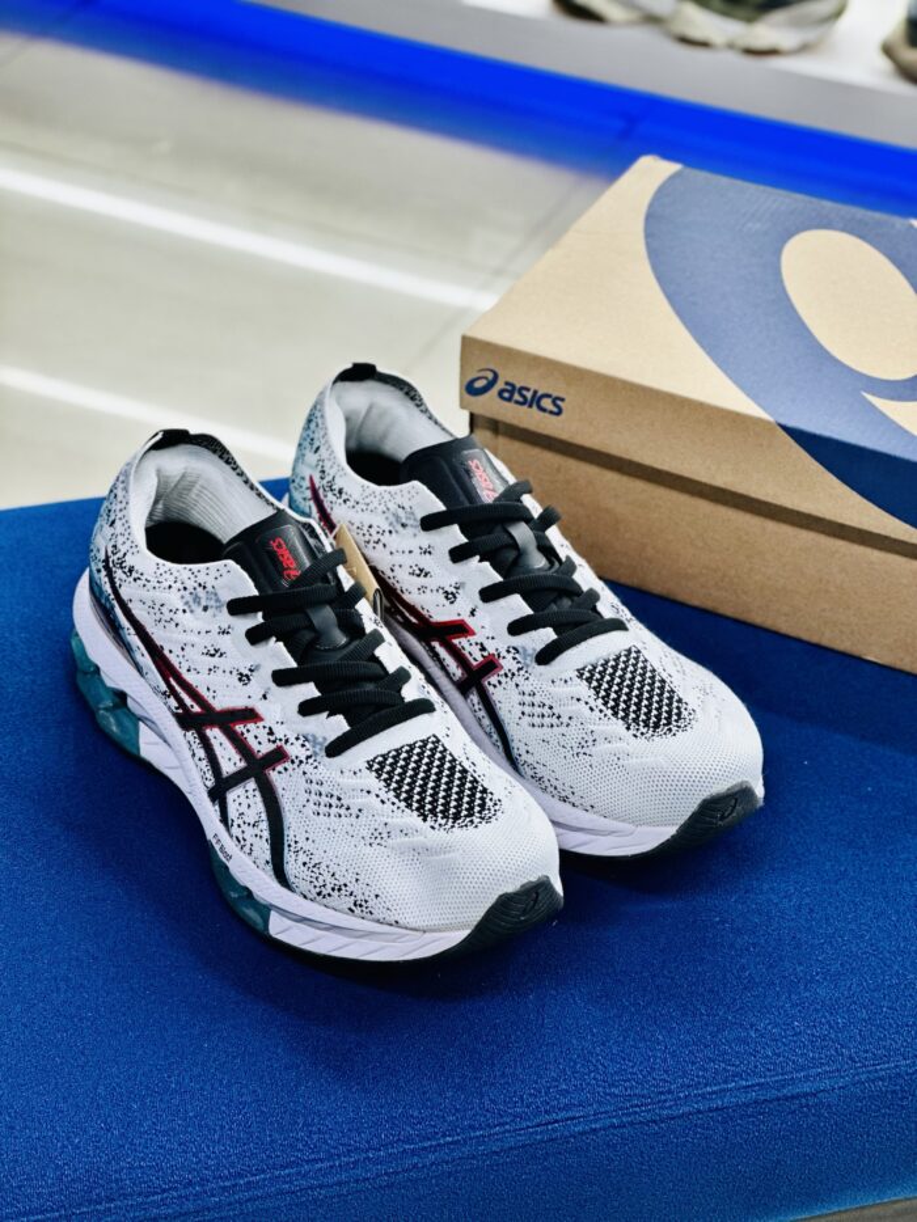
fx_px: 2719
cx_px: 458
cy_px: 611
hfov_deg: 19.1
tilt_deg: -35.9
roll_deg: -2.1
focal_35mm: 77
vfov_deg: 25.3
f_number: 2.8
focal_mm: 9
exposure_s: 1/100
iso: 200
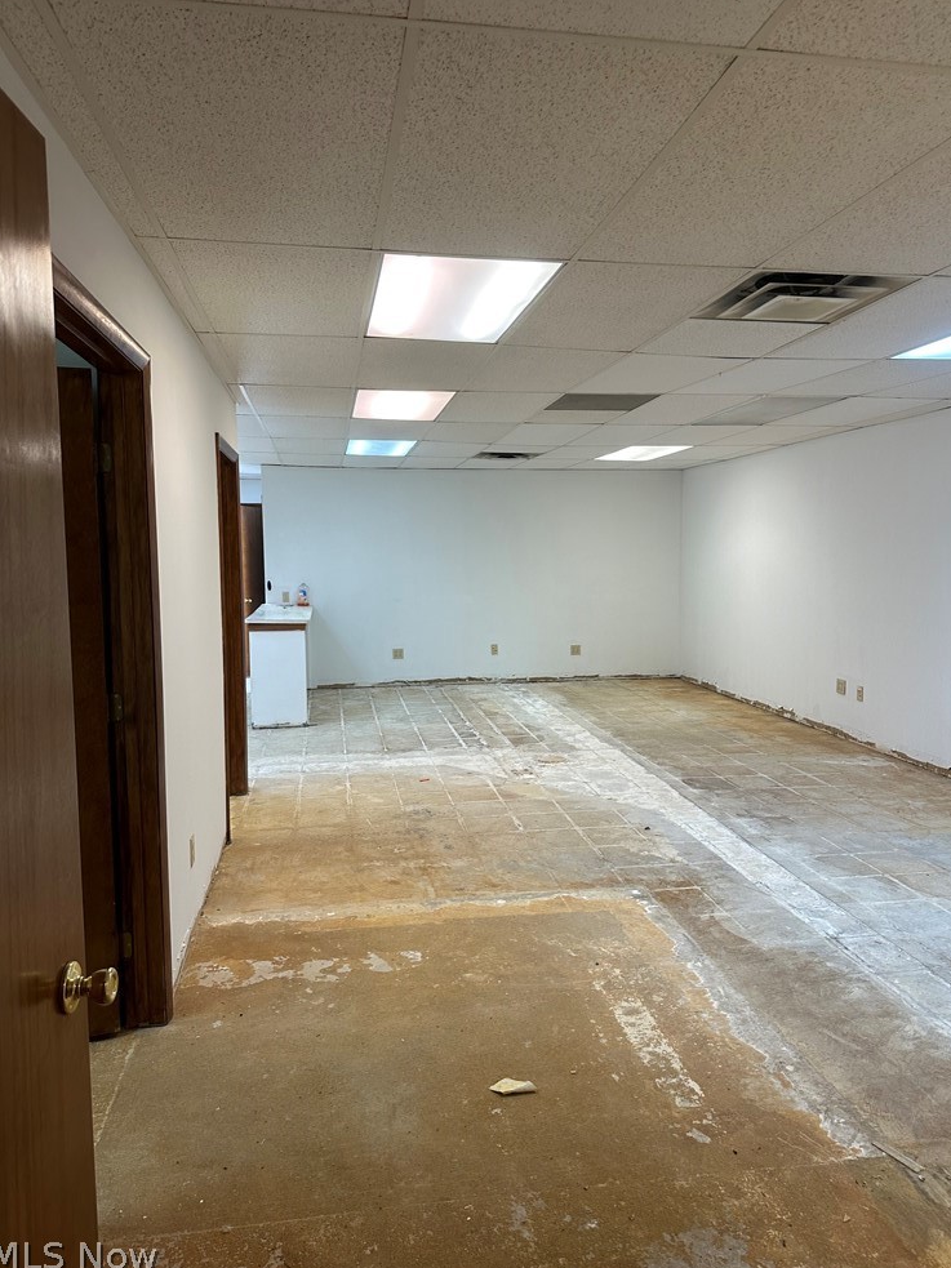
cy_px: 626
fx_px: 916
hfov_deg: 54.9
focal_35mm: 25
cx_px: 475
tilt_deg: -3.4
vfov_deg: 69.4
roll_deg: -1.2
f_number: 1.78
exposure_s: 1/120
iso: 125
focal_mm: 6.86
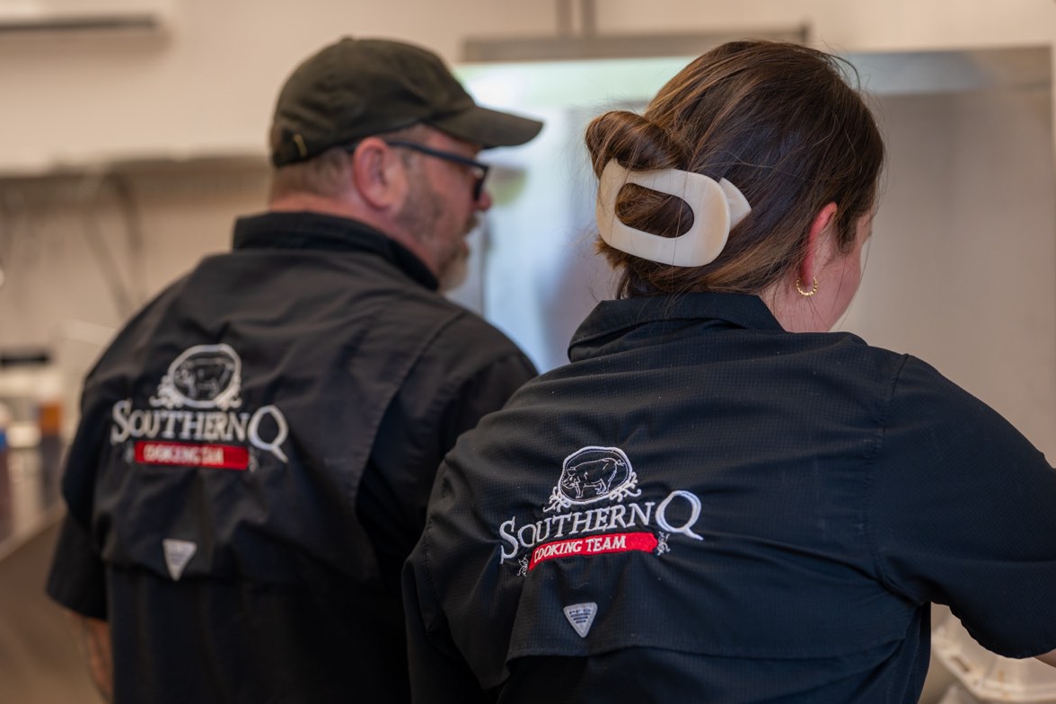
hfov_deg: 38.9
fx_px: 1496
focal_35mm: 51
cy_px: 357
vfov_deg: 26.5
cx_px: 525
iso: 400
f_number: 3.2
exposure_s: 1/250
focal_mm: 50
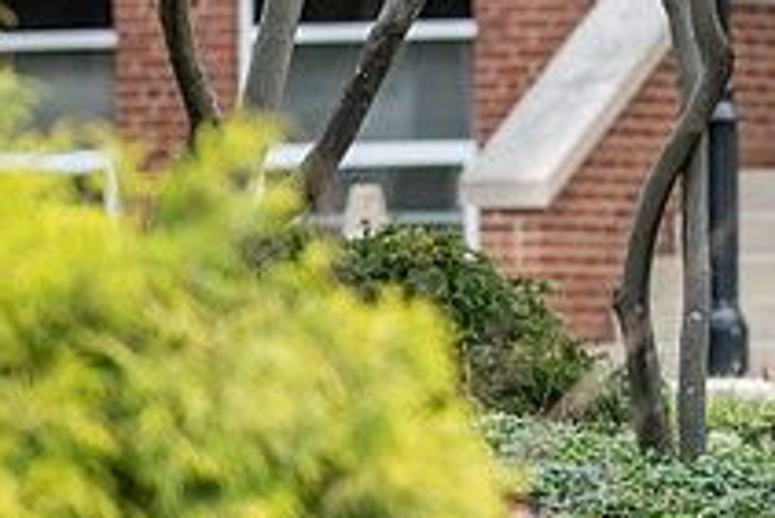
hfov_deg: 2.5
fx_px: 17750
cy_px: -127
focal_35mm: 824
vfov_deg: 1.7
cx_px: 962
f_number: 5
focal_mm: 300
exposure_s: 1/500
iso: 500
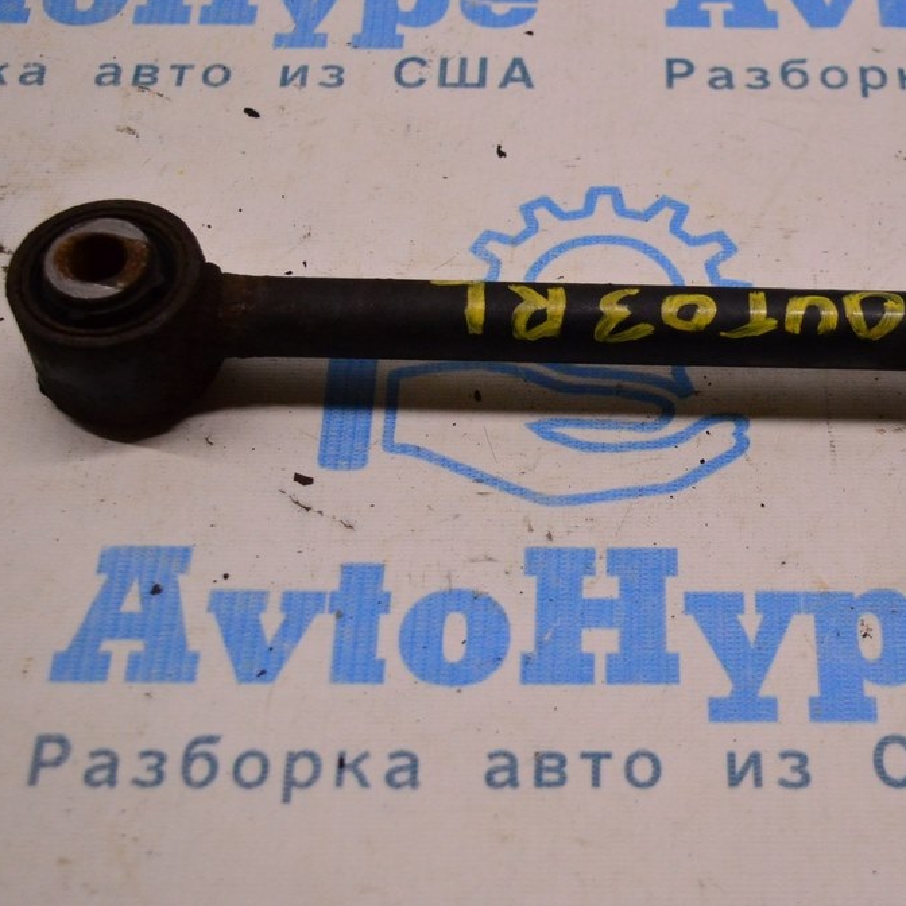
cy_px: 448
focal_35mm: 66
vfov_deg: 26.1
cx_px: 634
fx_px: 1954
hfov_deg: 25.9
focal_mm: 34
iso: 1600
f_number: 4.5
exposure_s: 1/400
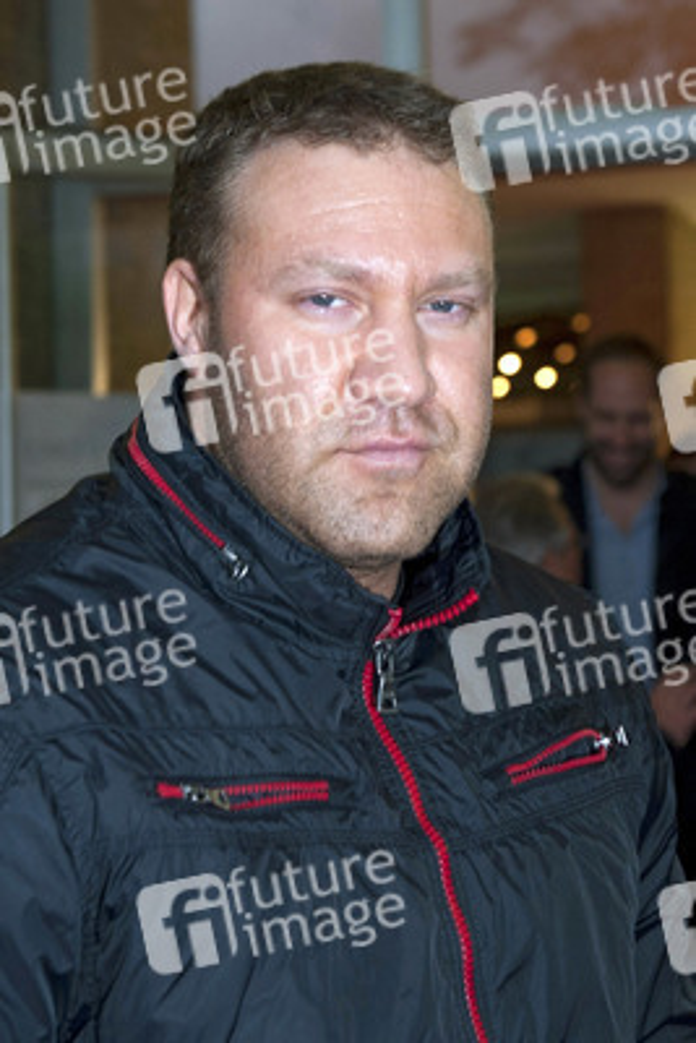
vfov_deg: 39.6
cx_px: 348
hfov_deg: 27.0
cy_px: 522
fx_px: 1449
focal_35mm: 50
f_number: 4
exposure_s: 1/200
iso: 1600
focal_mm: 50
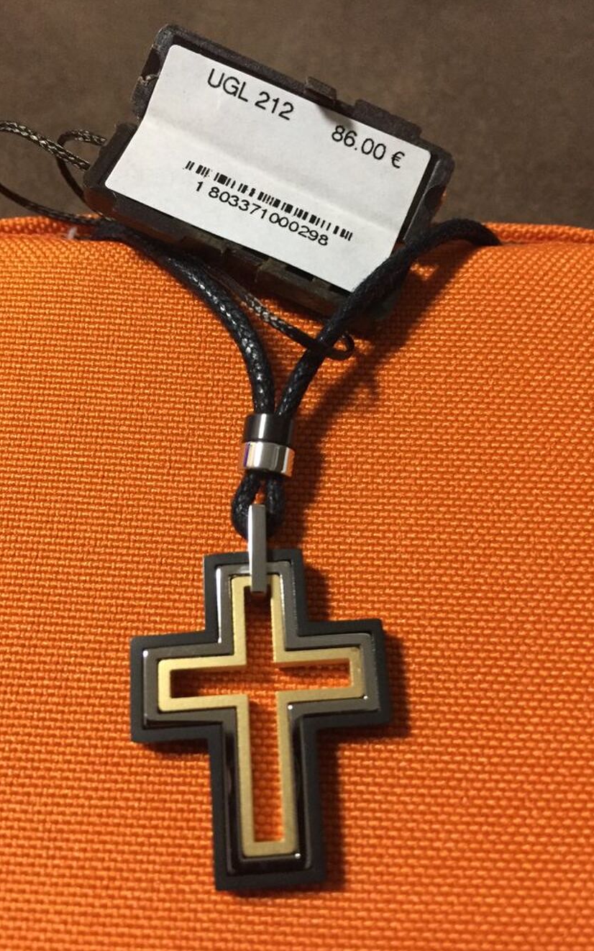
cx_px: 311
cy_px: 477
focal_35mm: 31
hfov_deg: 40.6
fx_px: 803
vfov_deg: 61.2
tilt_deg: -60.9
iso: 250
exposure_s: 1/33
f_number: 2.2
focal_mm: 4.15
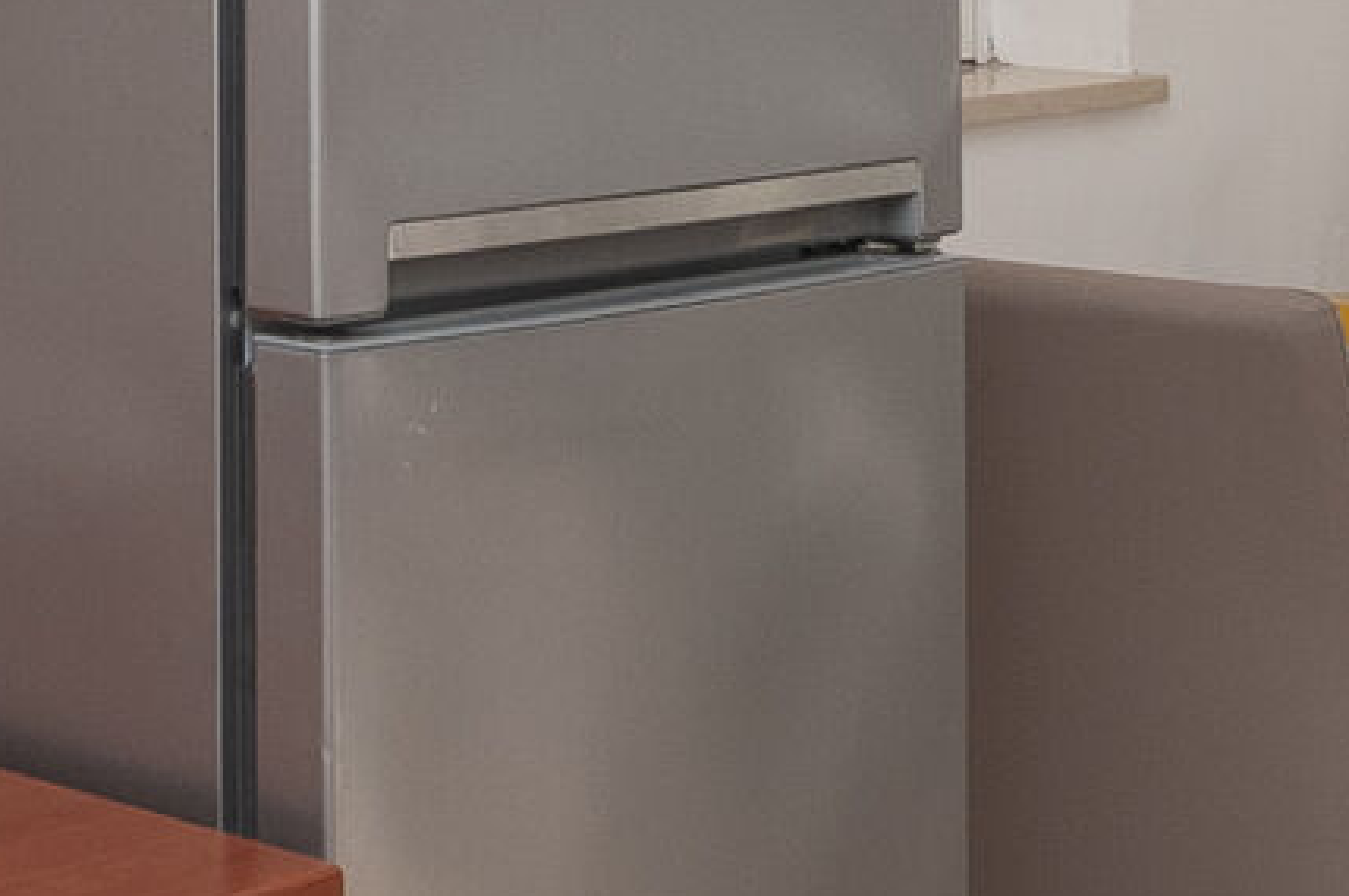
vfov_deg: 13.4
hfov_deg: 17.2
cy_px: -311
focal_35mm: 98
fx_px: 3668
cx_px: -1050
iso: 200
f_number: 8
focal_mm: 10
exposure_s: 1/200
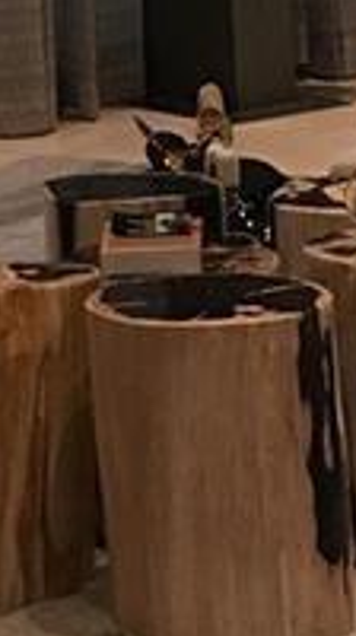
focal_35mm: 190
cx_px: 51
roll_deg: +3.0
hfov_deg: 6.4
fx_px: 3199
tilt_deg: +10.3
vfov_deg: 9.8
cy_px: -957
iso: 40
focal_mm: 4.15
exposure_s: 1/15
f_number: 2.2
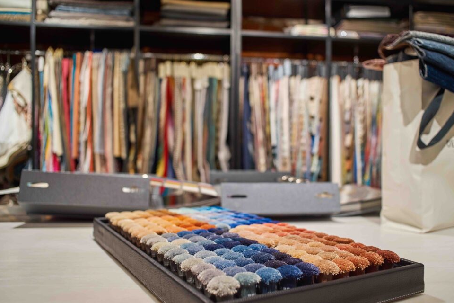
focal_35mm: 32
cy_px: 161
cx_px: 237
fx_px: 404
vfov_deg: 41.1
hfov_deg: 58.7
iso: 800
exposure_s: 1/125
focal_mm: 30
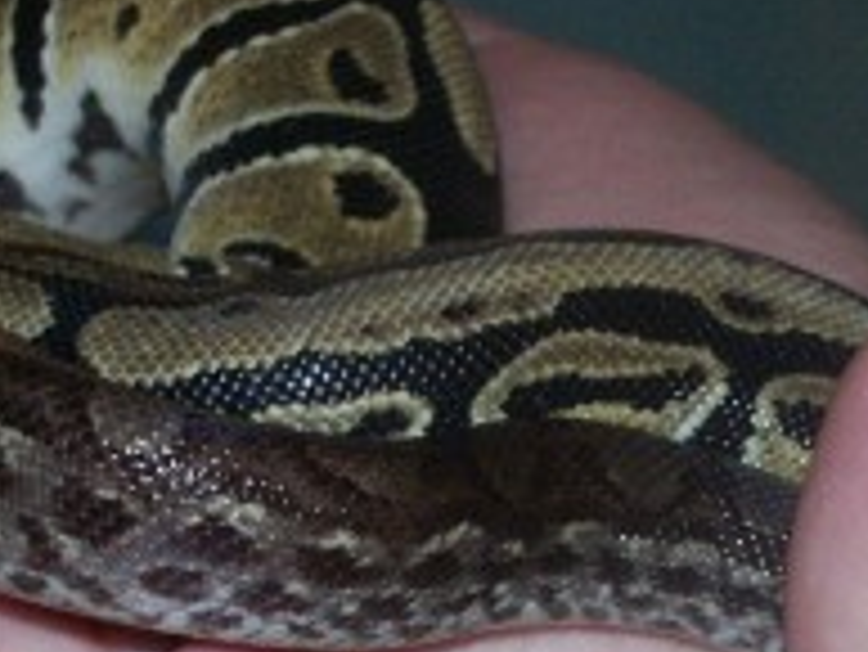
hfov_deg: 5.7
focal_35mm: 348
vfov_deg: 4.3
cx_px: 980
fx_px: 8732
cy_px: 827
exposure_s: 1/90
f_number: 4.5
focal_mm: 25.97
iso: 200
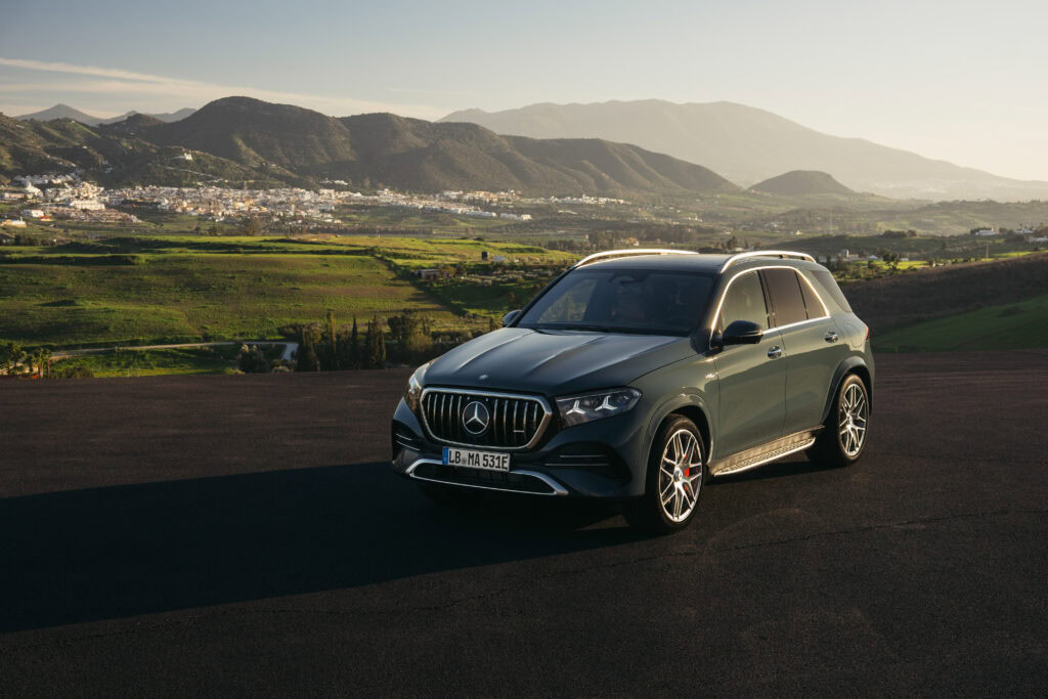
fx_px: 1194
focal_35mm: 41
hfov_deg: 47.4
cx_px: 524
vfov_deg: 32.6
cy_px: 350
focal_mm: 41
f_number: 4.5
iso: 100
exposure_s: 1/250
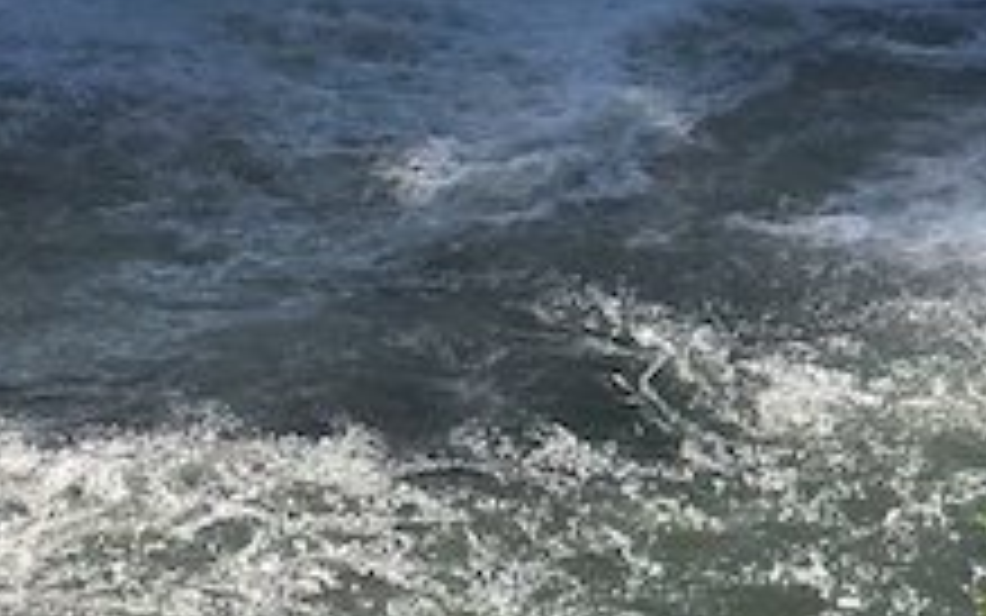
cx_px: 1396
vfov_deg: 9.3
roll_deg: -4.7
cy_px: -495
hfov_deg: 14.6
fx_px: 3629
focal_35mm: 135
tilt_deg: -8.9
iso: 25
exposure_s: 1/1876
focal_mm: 4.15
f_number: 2.2
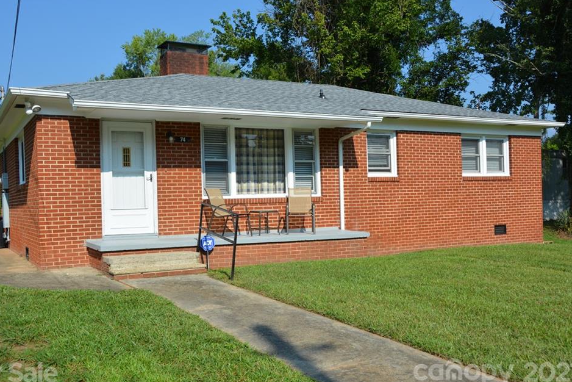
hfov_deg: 53.1
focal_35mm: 36
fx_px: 572
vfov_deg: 36.9
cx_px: 272
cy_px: 192
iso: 100
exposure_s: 1/320
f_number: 9
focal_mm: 22
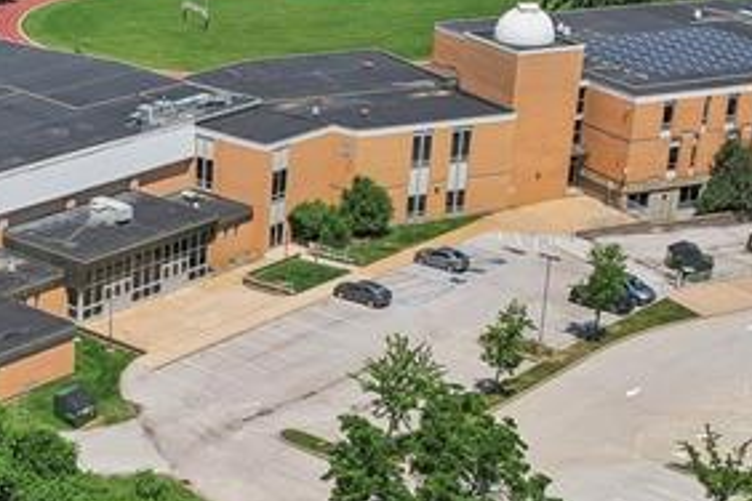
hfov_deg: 24.4
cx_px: 29
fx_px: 1671
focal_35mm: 80
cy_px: 408
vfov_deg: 16.9
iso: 110
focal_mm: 8.4
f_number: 2.8
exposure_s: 1/2500
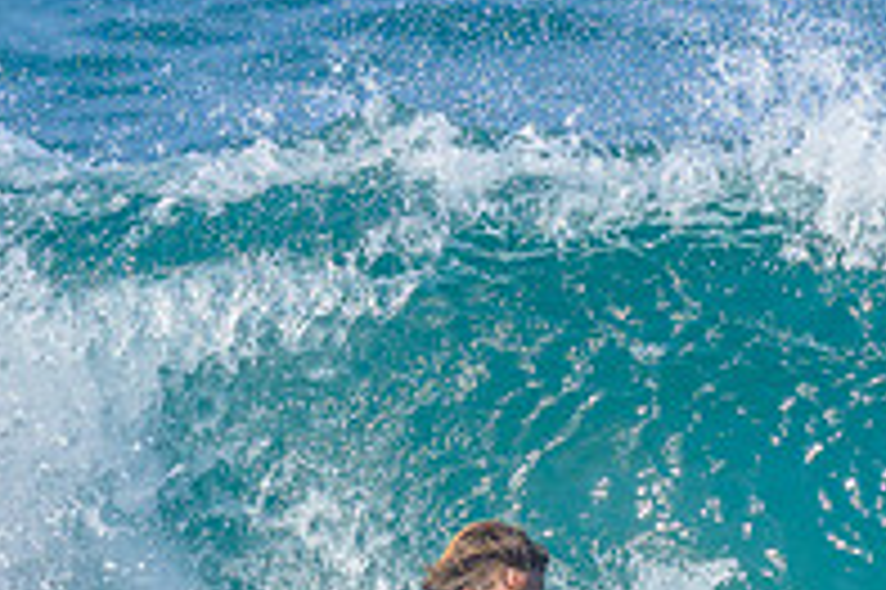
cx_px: 659
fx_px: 79721
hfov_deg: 0.6
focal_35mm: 3242
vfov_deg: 0.4
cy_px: 470
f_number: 6.3
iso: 360
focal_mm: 800
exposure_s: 1/2000
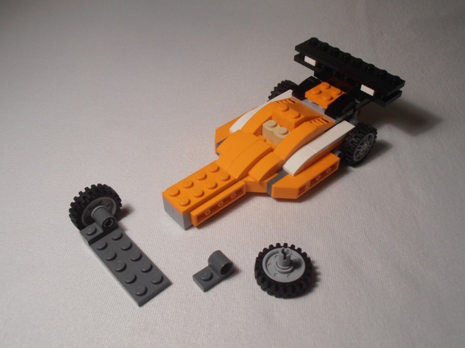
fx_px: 497
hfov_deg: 50.1
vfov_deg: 38.7
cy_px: 174
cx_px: 232
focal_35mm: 37
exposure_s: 1/40
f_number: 3.9
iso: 80
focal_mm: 6.61
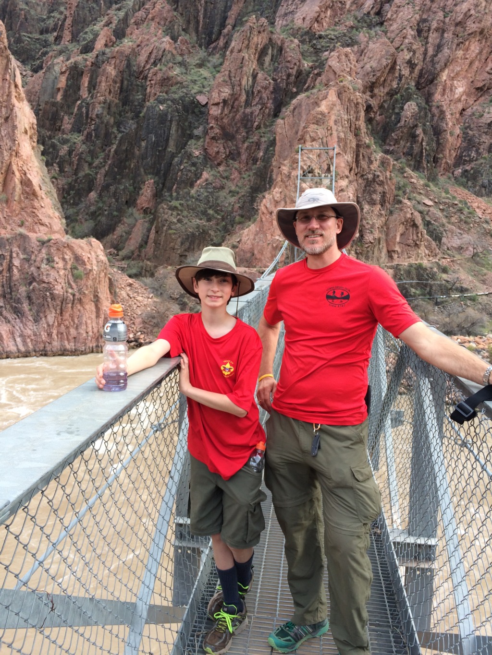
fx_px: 549
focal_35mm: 29
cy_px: 328
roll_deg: +0.0
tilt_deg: -8.7
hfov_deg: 48.2
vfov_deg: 61.7
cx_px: 246
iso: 32
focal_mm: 4.15
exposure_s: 1/166
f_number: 2.2
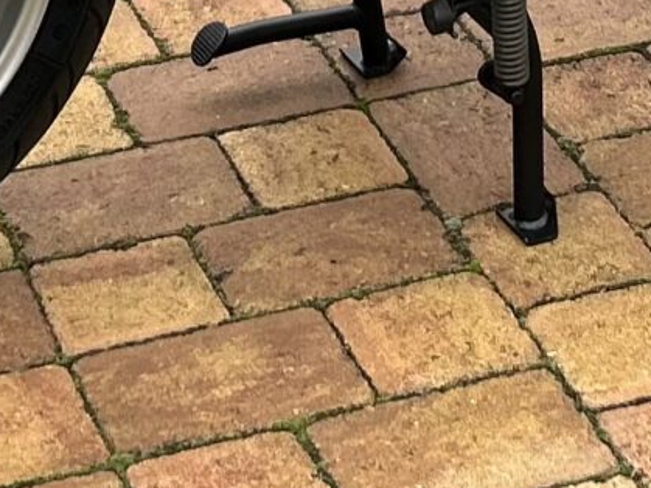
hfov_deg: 12.4
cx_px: 351
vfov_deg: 8.7
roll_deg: -1.2
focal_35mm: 159
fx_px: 2989
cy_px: -586
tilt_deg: -16.8
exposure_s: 1/121
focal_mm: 5.7
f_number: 1.5
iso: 40
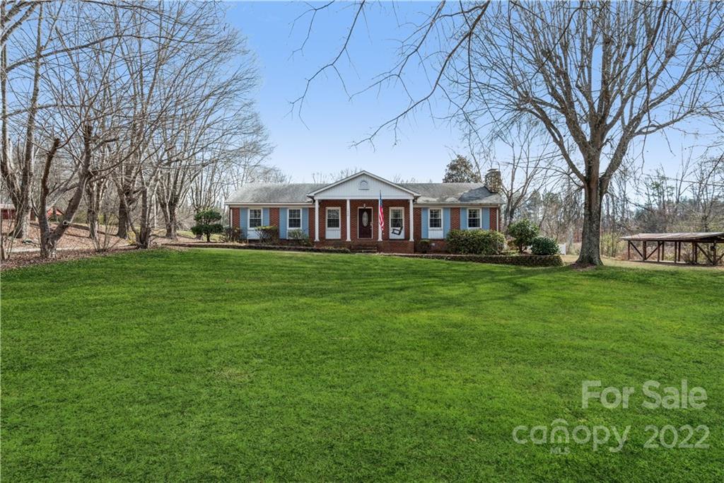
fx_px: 402
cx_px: 362
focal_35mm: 20
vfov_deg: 61.9
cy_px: 242
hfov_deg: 84.0
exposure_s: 1/100
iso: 200
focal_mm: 20
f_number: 10
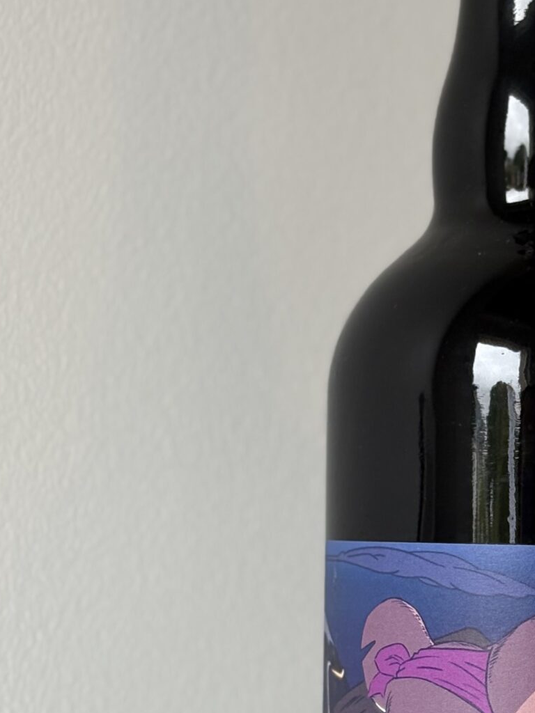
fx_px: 2679
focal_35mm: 130
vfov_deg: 15.1
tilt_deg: +0.0
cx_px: 536
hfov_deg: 11.3
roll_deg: +0.1
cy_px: 554
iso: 40
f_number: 1.6
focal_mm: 5.96
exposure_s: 1/121
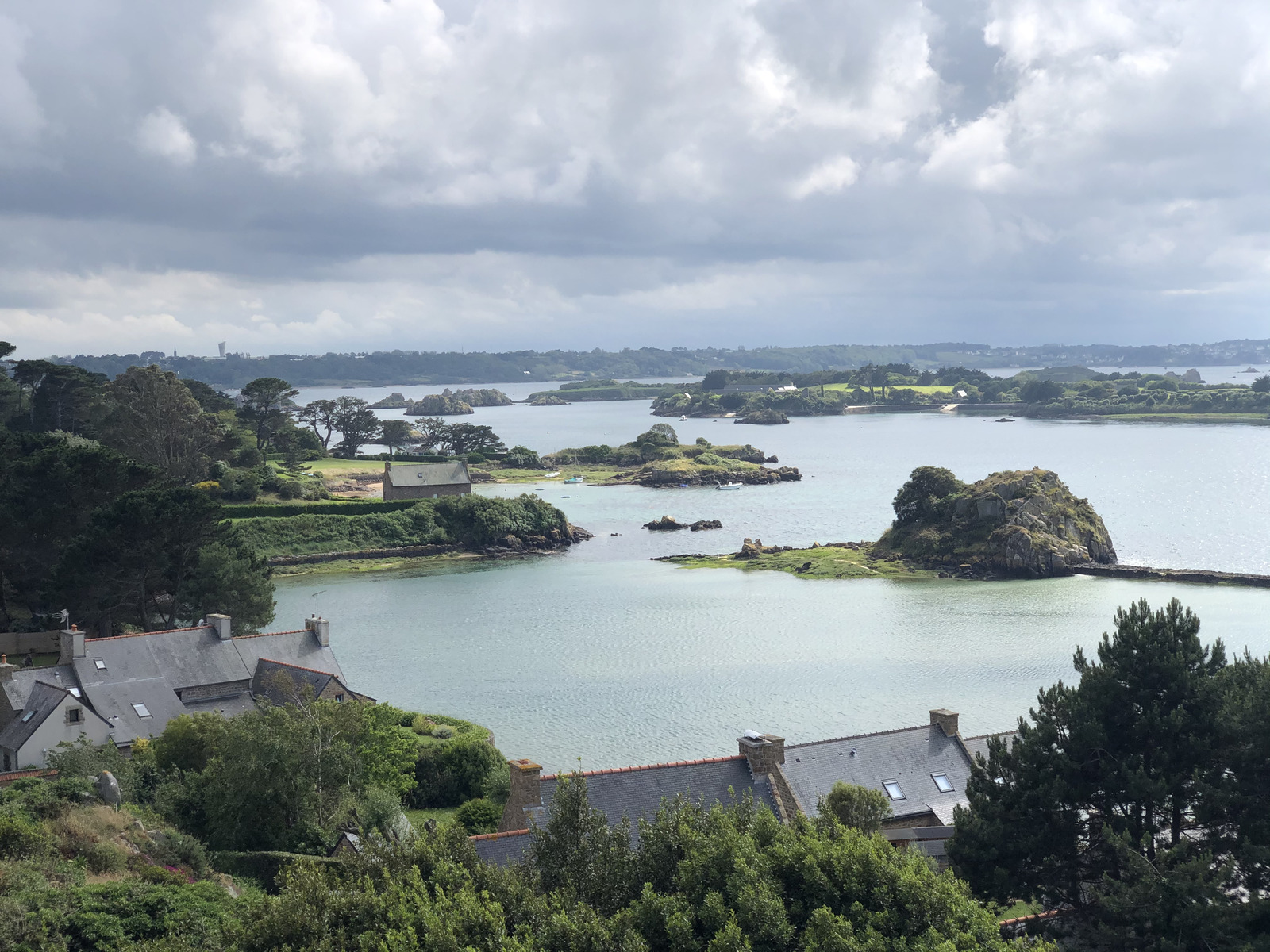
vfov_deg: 28.0
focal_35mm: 52
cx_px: 635
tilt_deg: -3.0
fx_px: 1908
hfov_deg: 36.8
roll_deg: +2.7
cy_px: 476
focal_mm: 6
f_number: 2.4
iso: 16
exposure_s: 1/1245
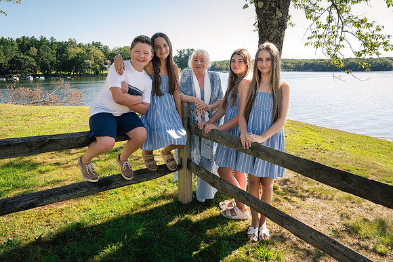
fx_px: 269
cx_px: 192
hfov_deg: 72.4
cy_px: 134
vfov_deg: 52.0
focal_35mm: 25
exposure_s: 1/250
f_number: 7.1
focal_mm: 24
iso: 400
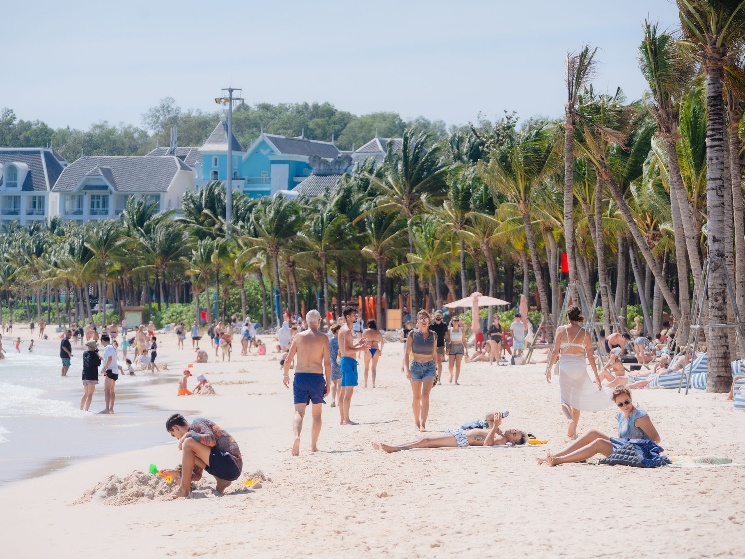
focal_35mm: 141
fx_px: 3035
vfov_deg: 10.5
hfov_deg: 14.0
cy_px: 279
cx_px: 339
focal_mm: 130
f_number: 5
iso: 320
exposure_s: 1/2500
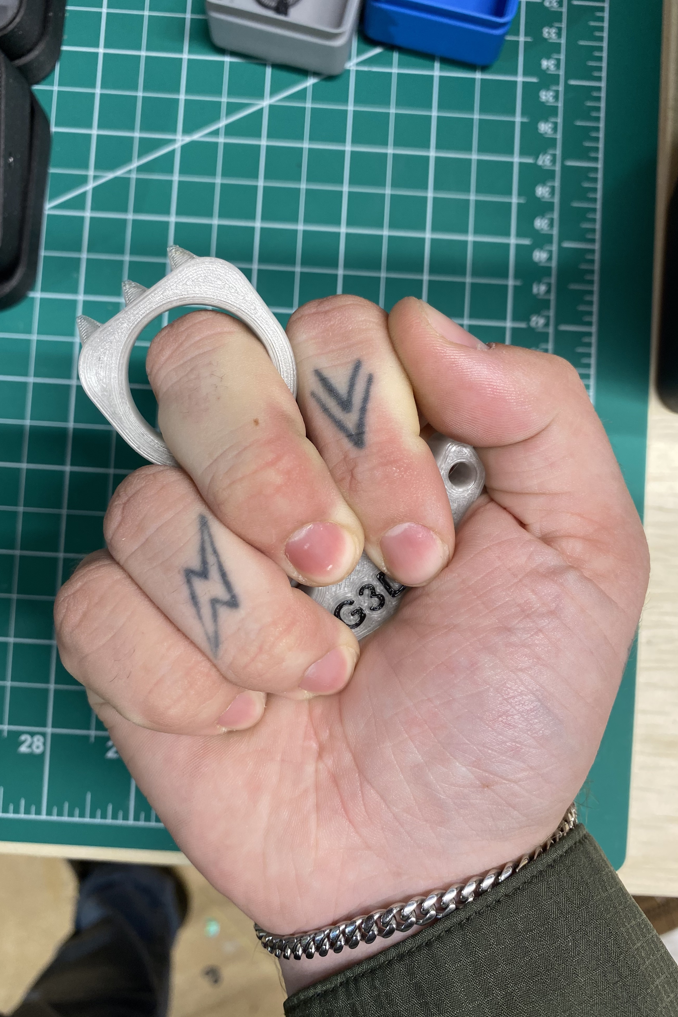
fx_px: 791
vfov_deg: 65.5
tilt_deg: -86.1
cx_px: 319
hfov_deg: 46.4
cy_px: 518
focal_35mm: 28
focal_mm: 4.25
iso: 80
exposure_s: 1/60
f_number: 1.8
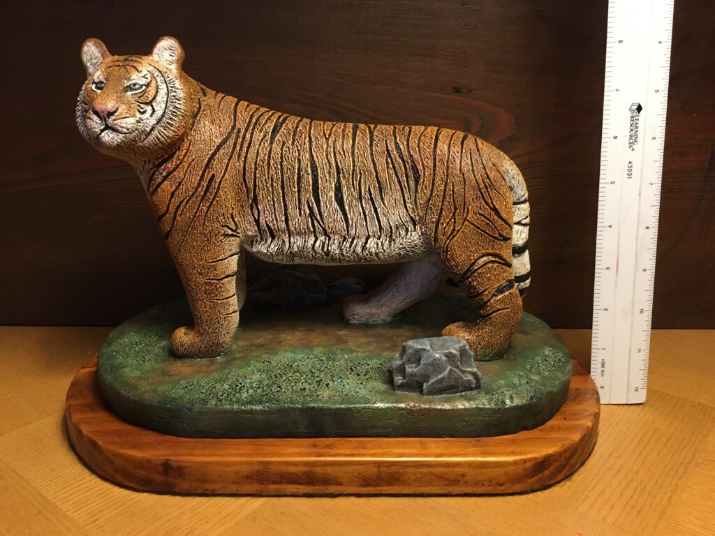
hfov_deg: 61.7
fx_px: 599
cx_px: 358
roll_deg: -1.6
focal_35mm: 29
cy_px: 268
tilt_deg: -17.2
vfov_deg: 48.2
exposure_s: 1/30
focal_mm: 4.15
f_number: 2.2
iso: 200
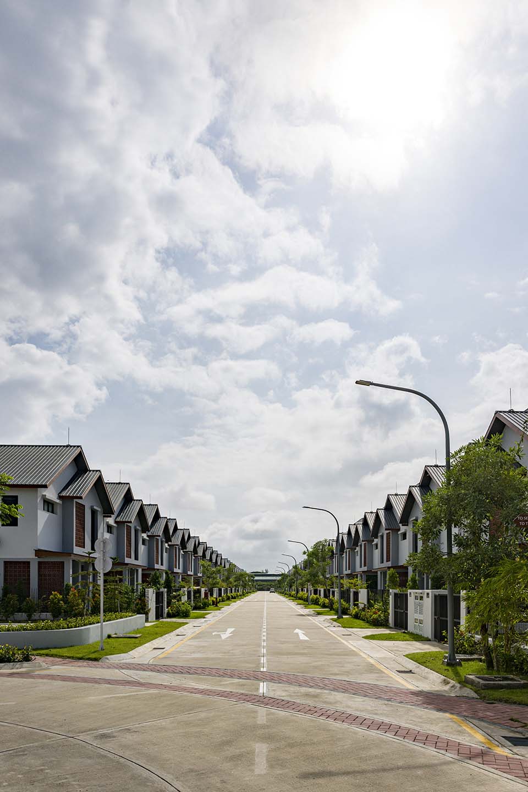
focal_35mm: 24
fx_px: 528
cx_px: 264
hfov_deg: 53.1
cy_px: 396
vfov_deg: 73.7
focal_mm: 24
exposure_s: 1/2000
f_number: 8
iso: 160
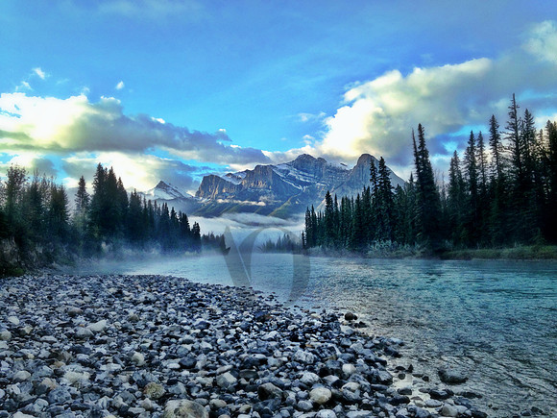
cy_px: 209
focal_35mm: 33
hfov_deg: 55.4
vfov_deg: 42.9
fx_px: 531
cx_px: 278
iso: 50
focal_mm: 4.13
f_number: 2.4
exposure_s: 1/407
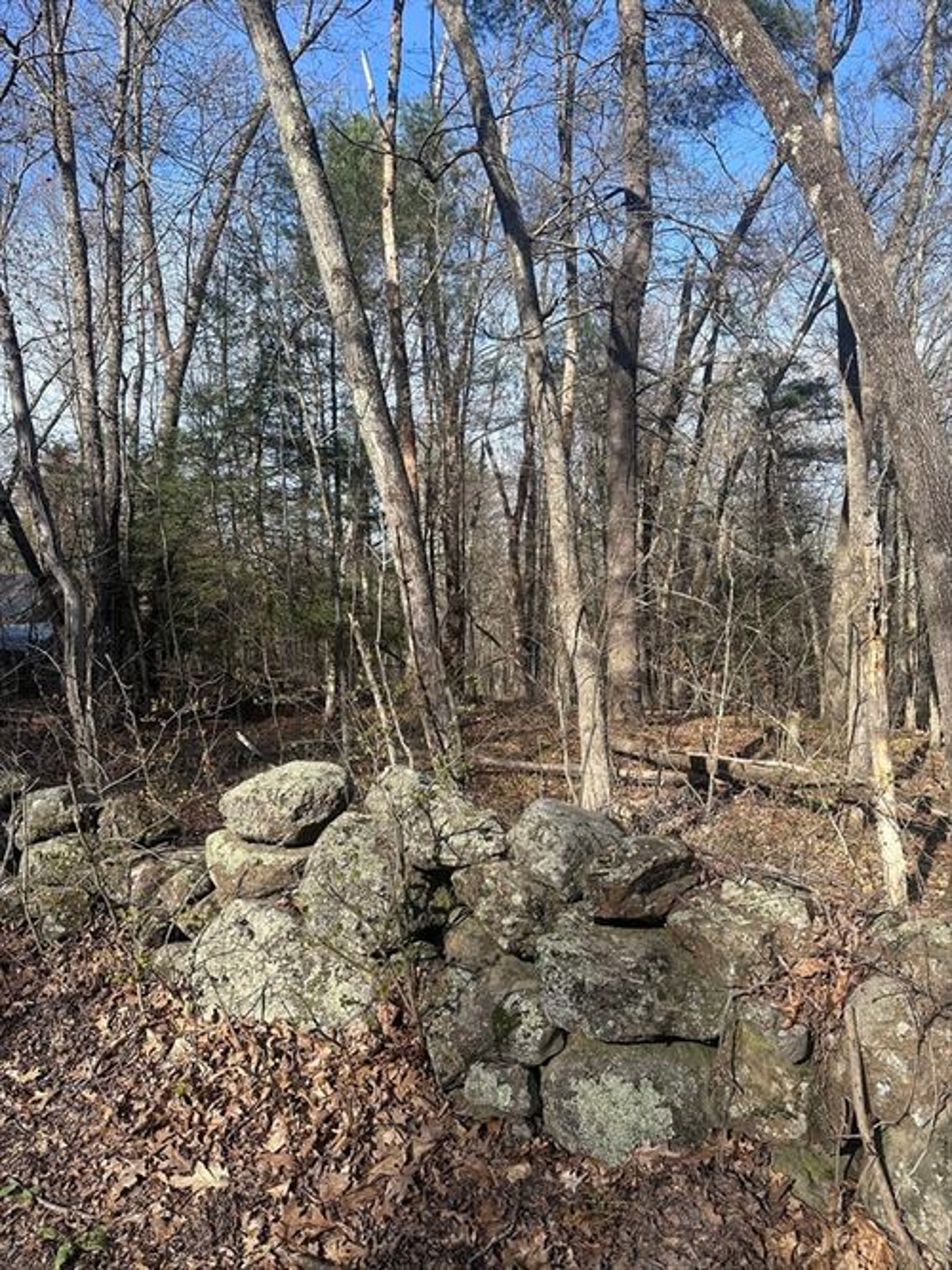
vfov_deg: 71.6
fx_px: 880
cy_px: 635
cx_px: 476
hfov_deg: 56.8
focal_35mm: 24
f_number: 1.78
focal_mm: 6.86
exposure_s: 1/1453
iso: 80
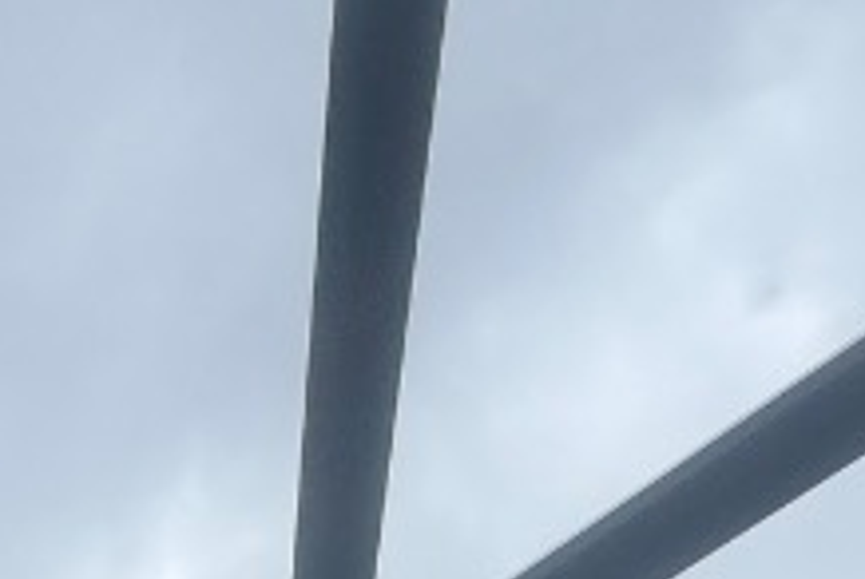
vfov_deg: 13.5
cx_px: -36
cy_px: 1293
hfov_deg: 24.0
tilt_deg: +45.8
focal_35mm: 80
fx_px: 1925
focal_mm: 2.22
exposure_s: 1/3906
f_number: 2.2
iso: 40
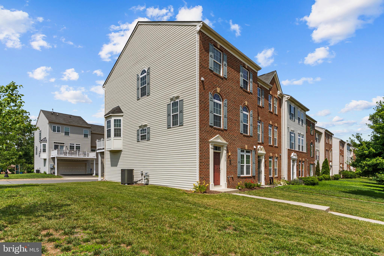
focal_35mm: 18
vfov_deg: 65.9
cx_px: 192
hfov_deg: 88.4
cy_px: 128
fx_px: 197
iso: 100
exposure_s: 1/60
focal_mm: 18.5
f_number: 9
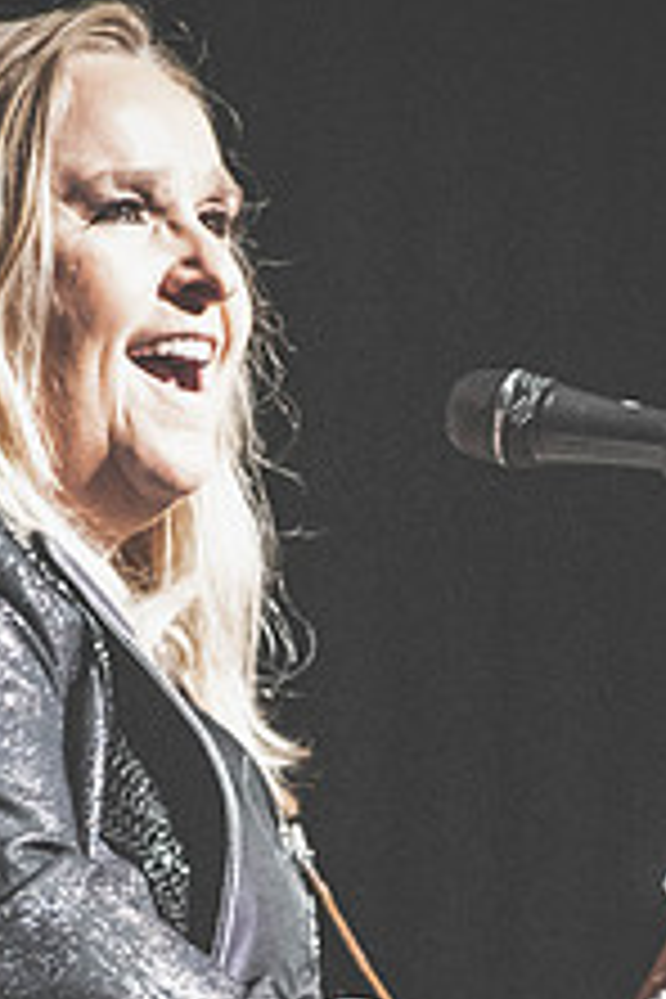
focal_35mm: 700
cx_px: 320
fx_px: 19423
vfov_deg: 2.9
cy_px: 824
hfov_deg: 2.0
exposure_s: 1/250
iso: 12800
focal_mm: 230
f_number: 5.6
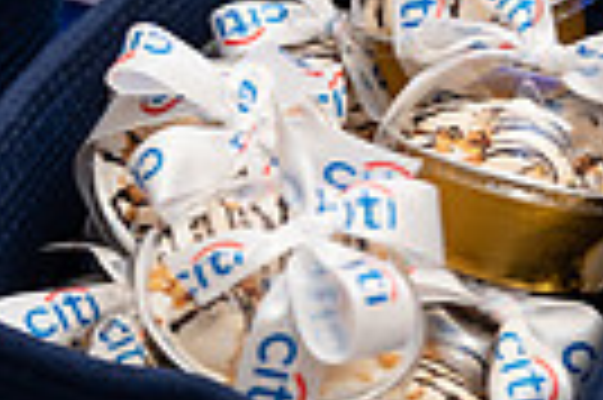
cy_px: -12
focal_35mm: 131
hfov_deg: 14.4
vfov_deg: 10.3
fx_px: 2192
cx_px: -359
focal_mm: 29
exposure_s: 1/160
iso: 400
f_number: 4
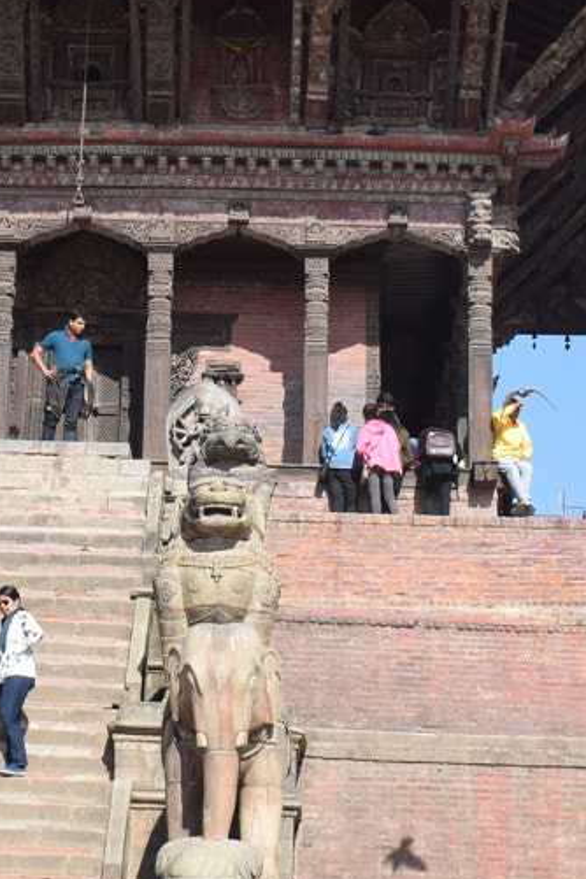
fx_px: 2456
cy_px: 230
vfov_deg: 20.2
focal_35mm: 101
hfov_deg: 13.5
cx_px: 94
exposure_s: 1/320
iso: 200
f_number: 9
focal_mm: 21
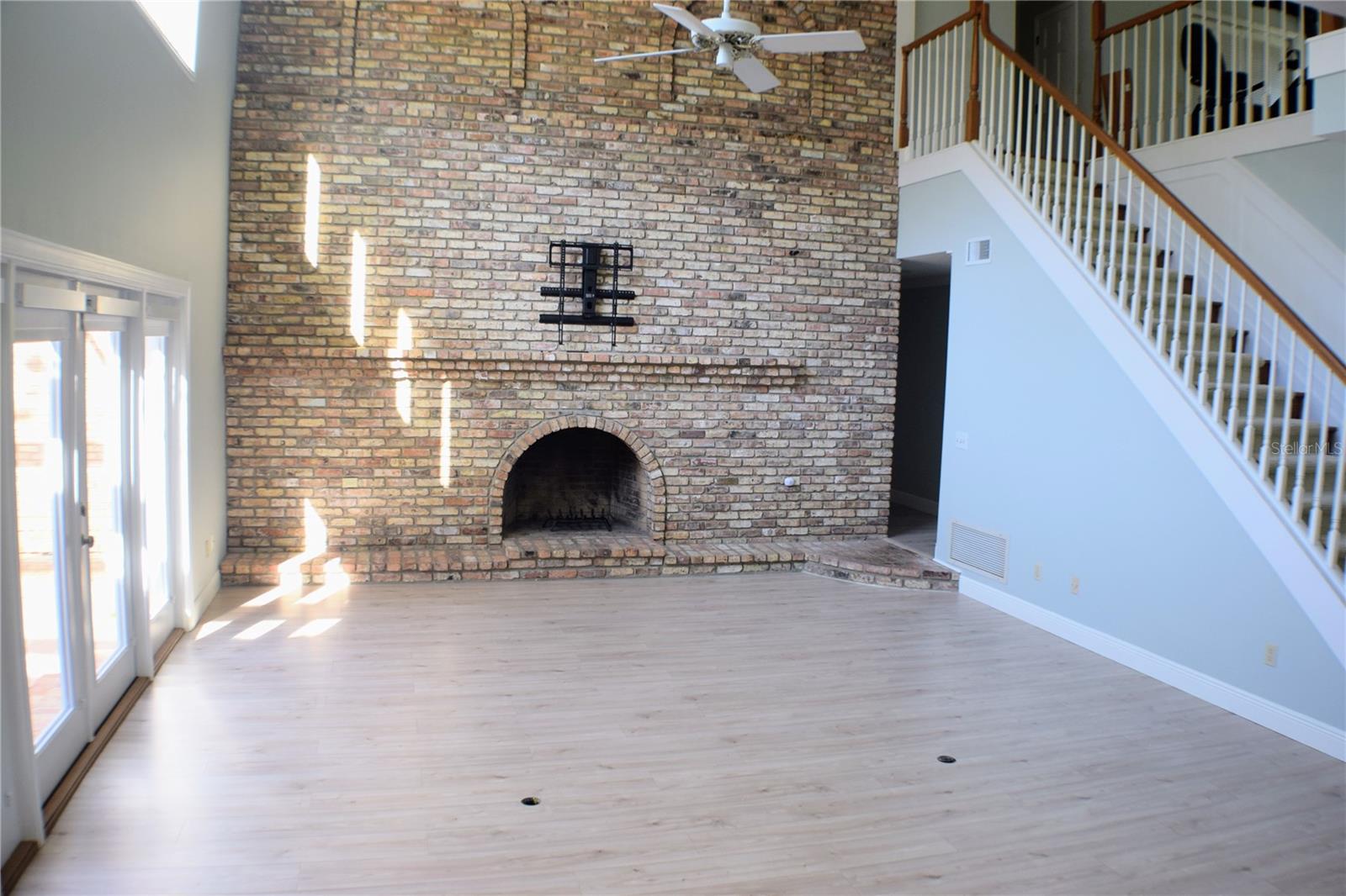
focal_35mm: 36
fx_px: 1346
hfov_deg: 53.1
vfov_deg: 36.9
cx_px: 673
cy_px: 448
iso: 400
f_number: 4.5
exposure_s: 1/80
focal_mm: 24
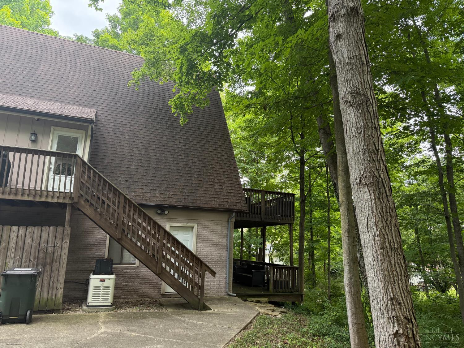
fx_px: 322
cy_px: 174
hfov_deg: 71.6
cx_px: 232
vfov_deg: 56.8
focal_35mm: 24
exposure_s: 1/211
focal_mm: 6.76
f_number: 1.78
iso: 200
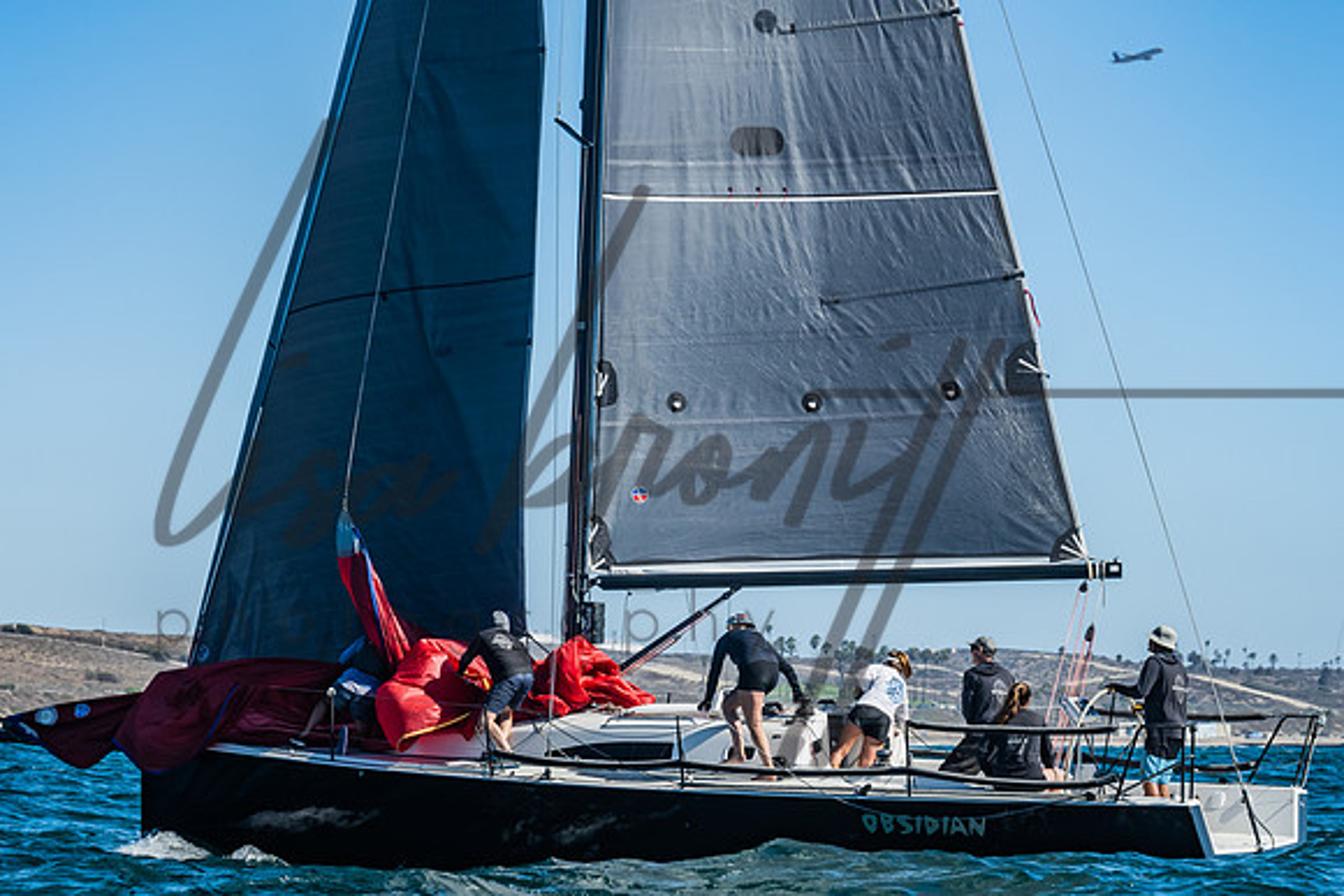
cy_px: 585
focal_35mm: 127
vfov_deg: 10.8
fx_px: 4757
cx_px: 568
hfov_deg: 16.1
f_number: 6.3
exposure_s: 1/640
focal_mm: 85
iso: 160
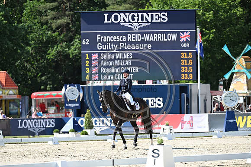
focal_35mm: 300
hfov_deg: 6.9
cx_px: 126
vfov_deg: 4.6
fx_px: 2092
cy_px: 84
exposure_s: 1/1600
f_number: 5
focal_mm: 300
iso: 640
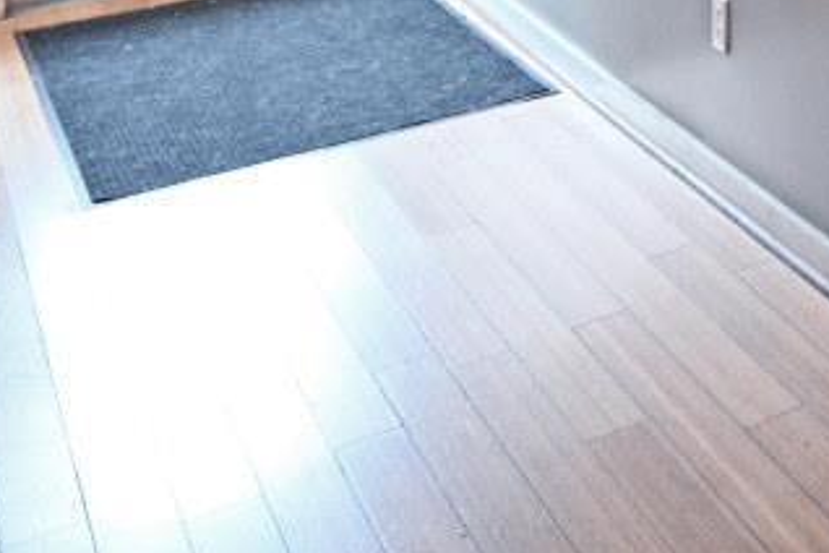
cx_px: 1379
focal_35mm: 66
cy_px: -535
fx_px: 1520
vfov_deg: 16.2
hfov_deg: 22.3
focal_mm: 14
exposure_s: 1/60
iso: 1000
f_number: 4
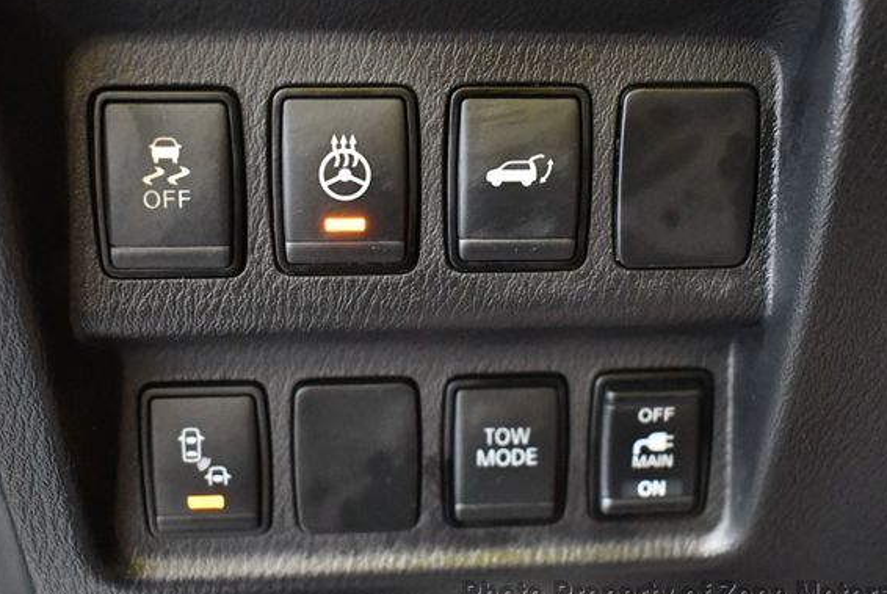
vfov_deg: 26.1
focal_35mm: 52
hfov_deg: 38.1
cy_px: 288
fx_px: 1283
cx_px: 444
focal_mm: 23
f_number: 3.8
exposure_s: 1/60
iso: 9000
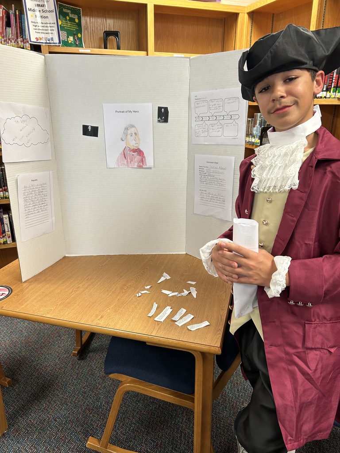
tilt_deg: -19.9
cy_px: 226
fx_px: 340
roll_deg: +0.5
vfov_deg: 67.3
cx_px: 170
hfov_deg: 53.1
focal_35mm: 26
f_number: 1.5
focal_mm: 5.7
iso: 80
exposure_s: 1/60
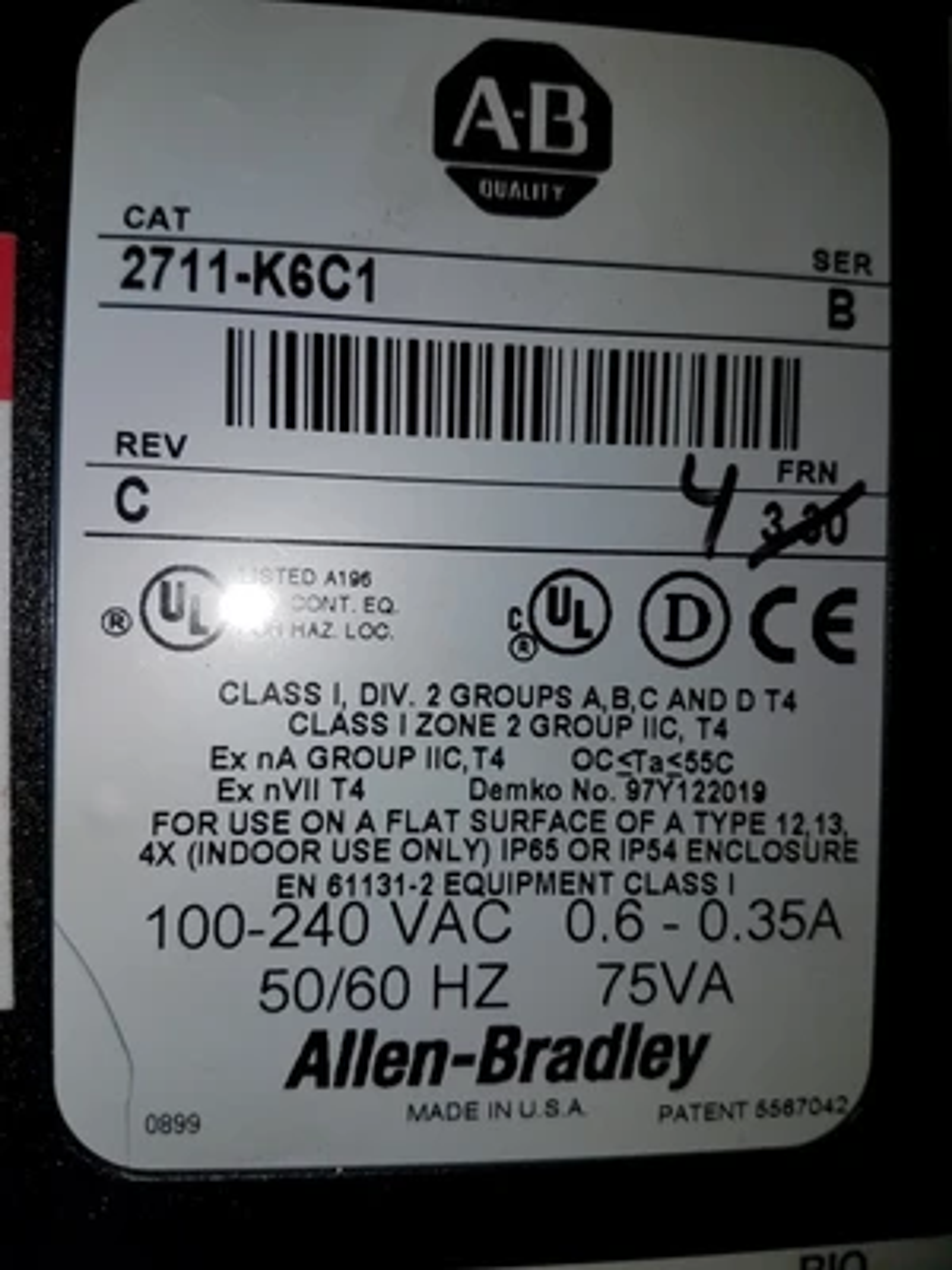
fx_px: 953
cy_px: 635
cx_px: 476
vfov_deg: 67.3
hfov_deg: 53.1
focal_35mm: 26
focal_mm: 4.2
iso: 40
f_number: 1.7
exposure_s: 1/4352
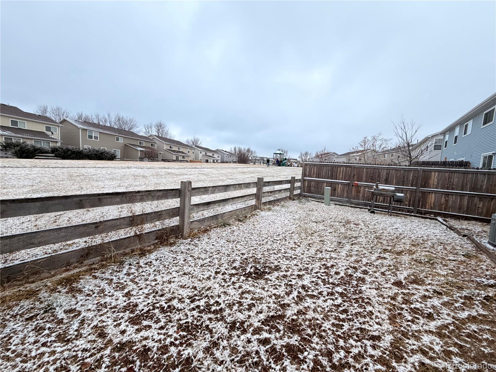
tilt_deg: -5.3
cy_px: 186
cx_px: 248
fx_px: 201
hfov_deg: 102.1
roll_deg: -2.9
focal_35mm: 14
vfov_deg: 85.7
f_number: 2.2
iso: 400
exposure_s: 1/60
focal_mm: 2.22
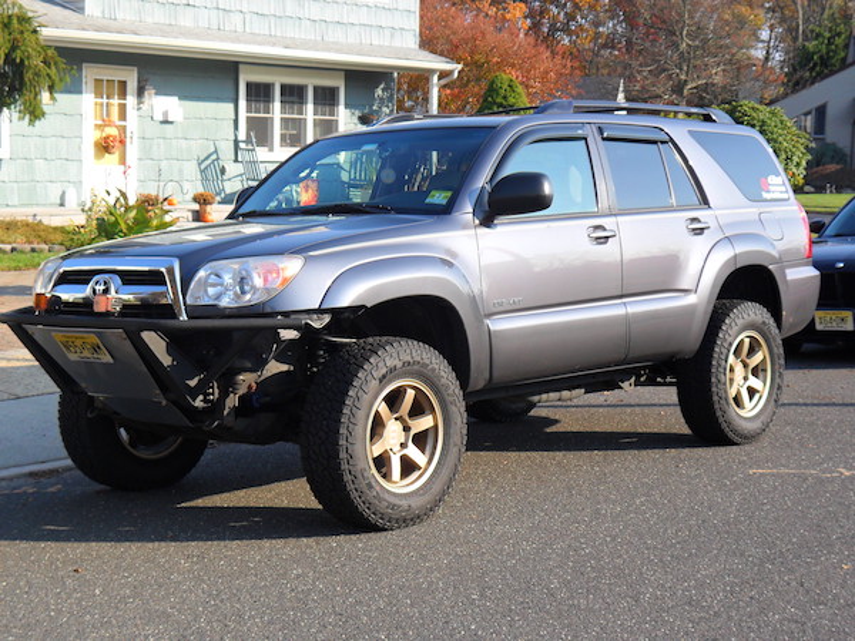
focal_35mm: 65
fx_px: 1605
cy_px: 320
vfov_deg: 22.6
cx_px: 428
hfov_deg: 29.8
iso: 80
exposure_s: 1/250
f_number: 4.2
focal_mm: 11.7
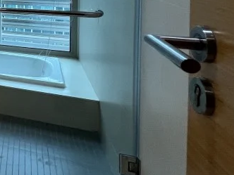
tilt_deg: -1.9
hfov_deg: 24.6
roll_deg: +1.1
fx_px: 318
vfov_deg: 27.5
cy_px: -30
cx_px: -156
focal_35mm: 47
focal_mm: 1.57
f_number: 1.8
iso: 100
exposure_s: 1/99
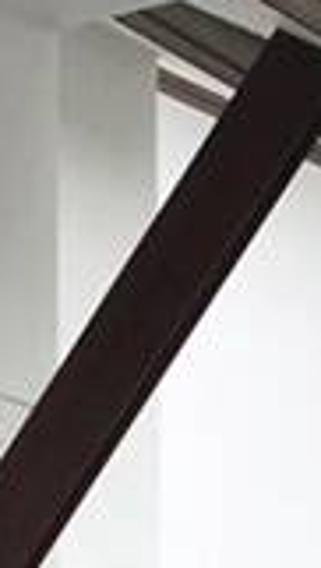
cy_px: 764
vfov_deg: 10.4
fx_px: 3045
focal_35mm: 202
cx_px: -258
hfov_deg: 5.9
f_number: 1.8
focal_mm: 3.99
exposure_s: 1/331
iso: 20
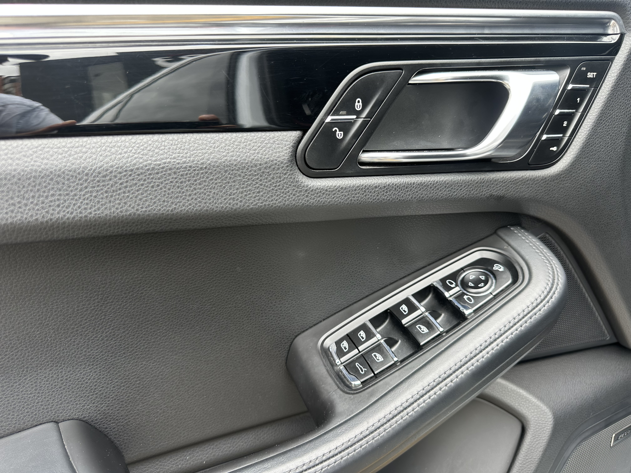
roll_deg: +5.5
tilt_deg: -20.3
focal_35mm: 24
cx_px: 316
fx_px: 437
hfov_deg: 71.6
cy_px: 236
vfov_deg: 56.8
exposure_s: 1/258
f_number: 1.78
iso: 80
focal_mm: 6.86
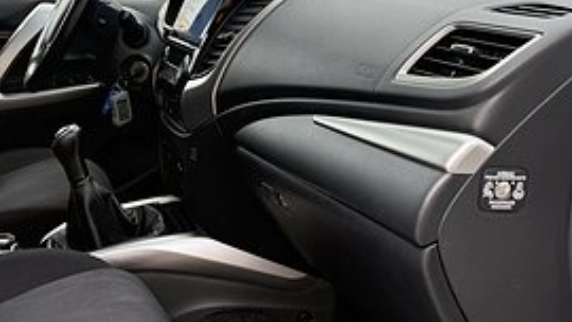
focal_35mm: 53
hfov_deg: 37.2
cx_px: 83
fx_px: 804
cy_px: 82
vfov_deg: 22.4
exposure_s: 1/822
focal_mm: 6.76
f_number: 1.78
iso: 100
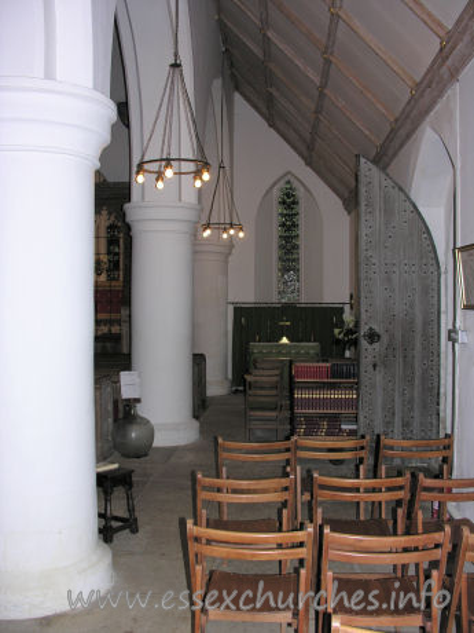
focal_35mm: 35
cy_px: 316
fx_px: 639
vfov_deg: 52.6
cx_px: 237
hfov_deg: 40.7
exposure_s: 1/60.1
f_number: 2.8
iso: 73
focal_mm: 8.9
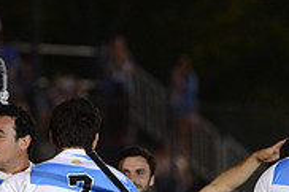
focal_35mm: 622
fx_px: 4989
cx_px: 44
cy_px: 299
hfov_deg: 3.3
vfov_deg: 2.2
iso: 2500
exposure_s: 1/500
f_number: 2.8
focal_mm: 195
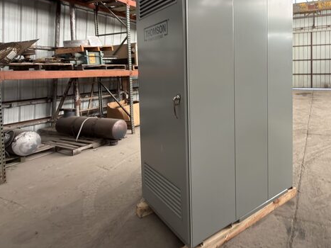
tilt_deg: -1.1
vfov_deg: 55.6
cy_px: 82
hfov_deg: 69.4
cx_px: 223
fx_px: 229
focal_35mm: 24
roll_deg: -0.8
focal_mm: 2.22
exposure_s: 1/30
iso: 64
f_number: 2.2
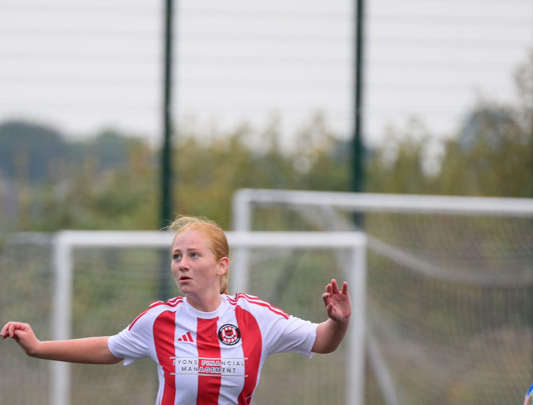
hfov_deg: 2.4
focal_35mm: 838
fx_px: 12960
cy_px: 362
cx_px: 140
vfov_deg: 1.8
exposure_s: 1/1000
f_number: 5.6
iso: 1800
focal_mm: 400
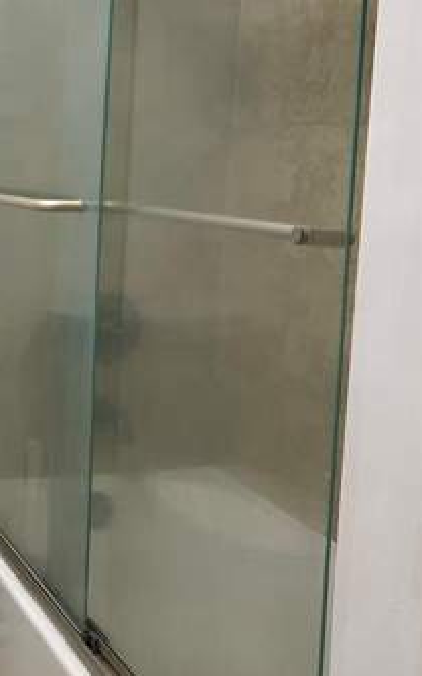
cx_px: -51
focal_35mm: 53
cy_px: 242
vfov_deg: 37.9
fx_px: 976
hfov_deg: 22.9
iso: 64
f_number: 1.5
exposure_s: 1/60
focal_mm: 5.7
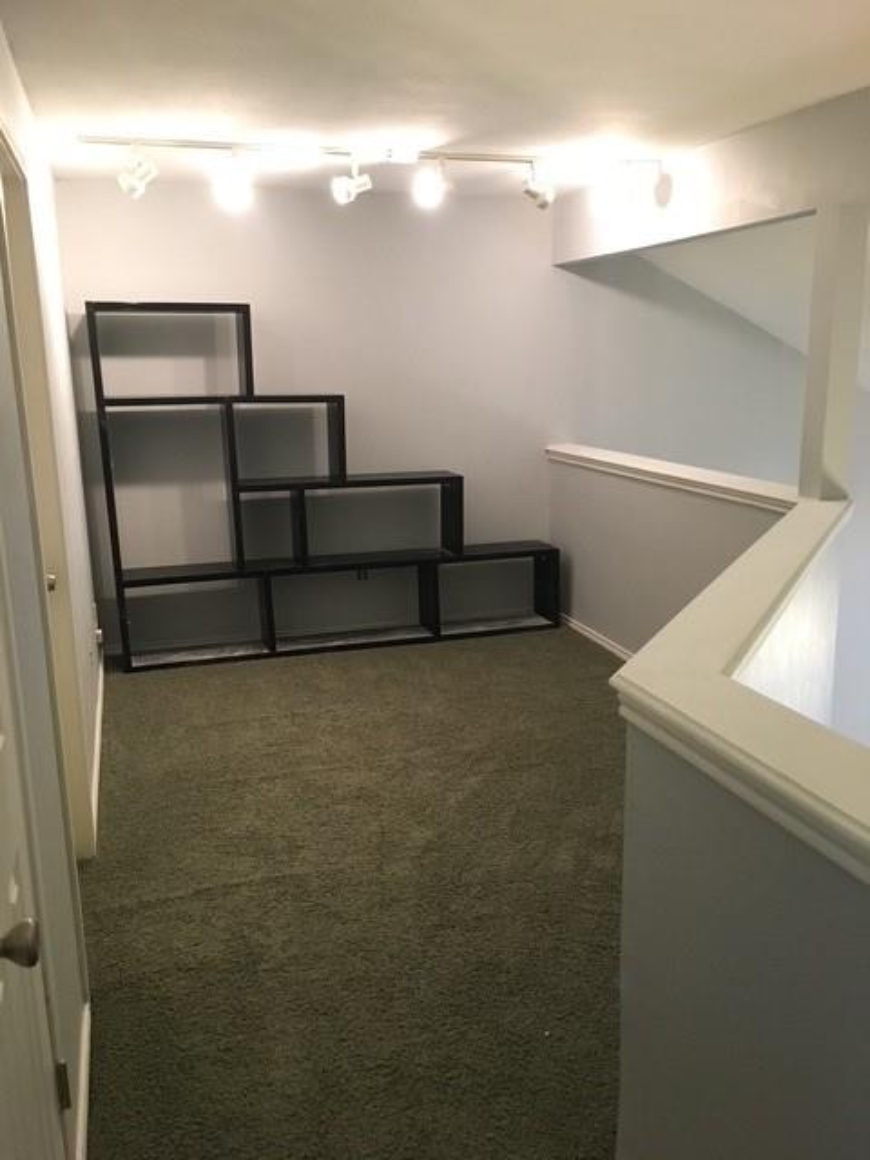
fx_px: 972
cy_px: 580
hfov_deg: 48.2
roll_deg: +2.0
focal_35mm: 29
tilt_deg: -11.9
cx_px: 435
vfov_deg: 61.7
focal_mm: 4.15
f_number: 2.2
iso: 200
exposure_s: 1/30
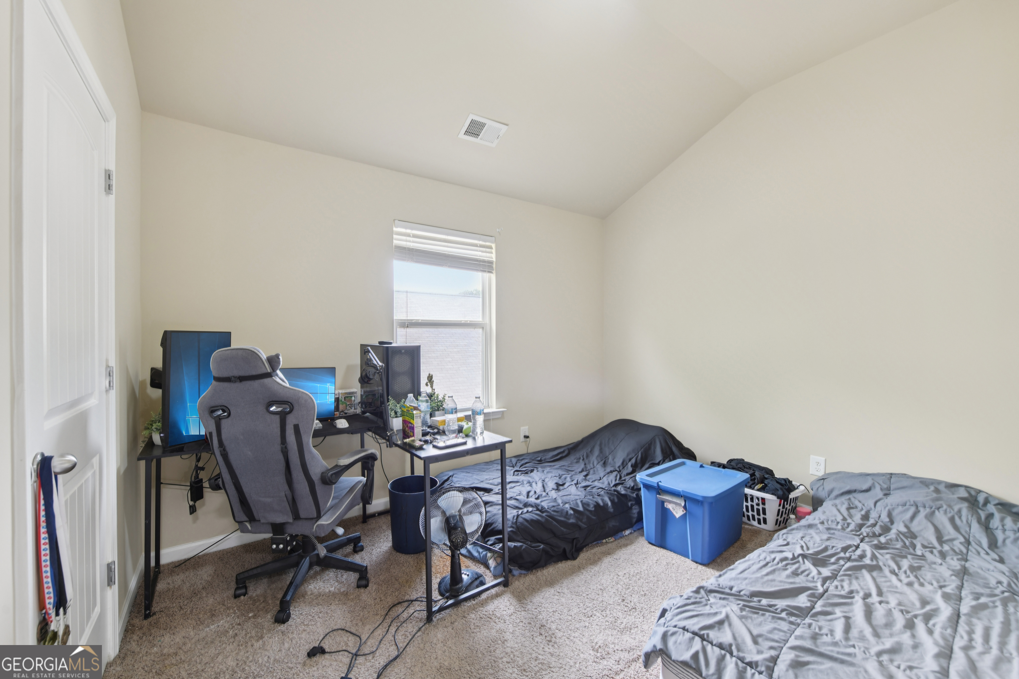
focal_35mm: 14
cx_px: 510
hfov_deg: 104.3
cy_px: 340
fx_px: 396
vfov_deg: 81.2
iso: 400
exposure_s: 1/6
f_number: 8
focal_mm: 14
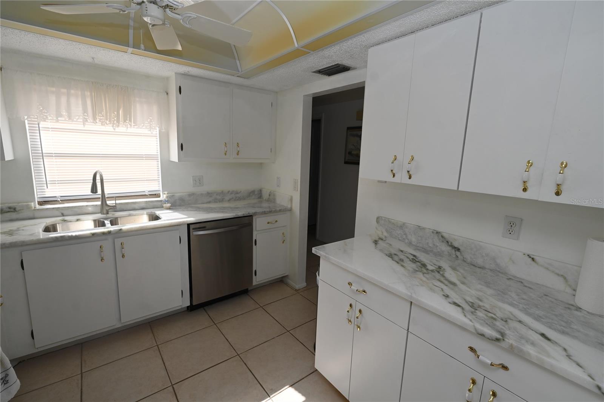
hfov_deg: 95.0
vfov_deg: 72.0
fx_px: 277
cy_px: 201
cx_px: 302
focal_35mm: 16
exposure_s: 1/100
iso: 200
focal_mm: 16.5
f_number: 5
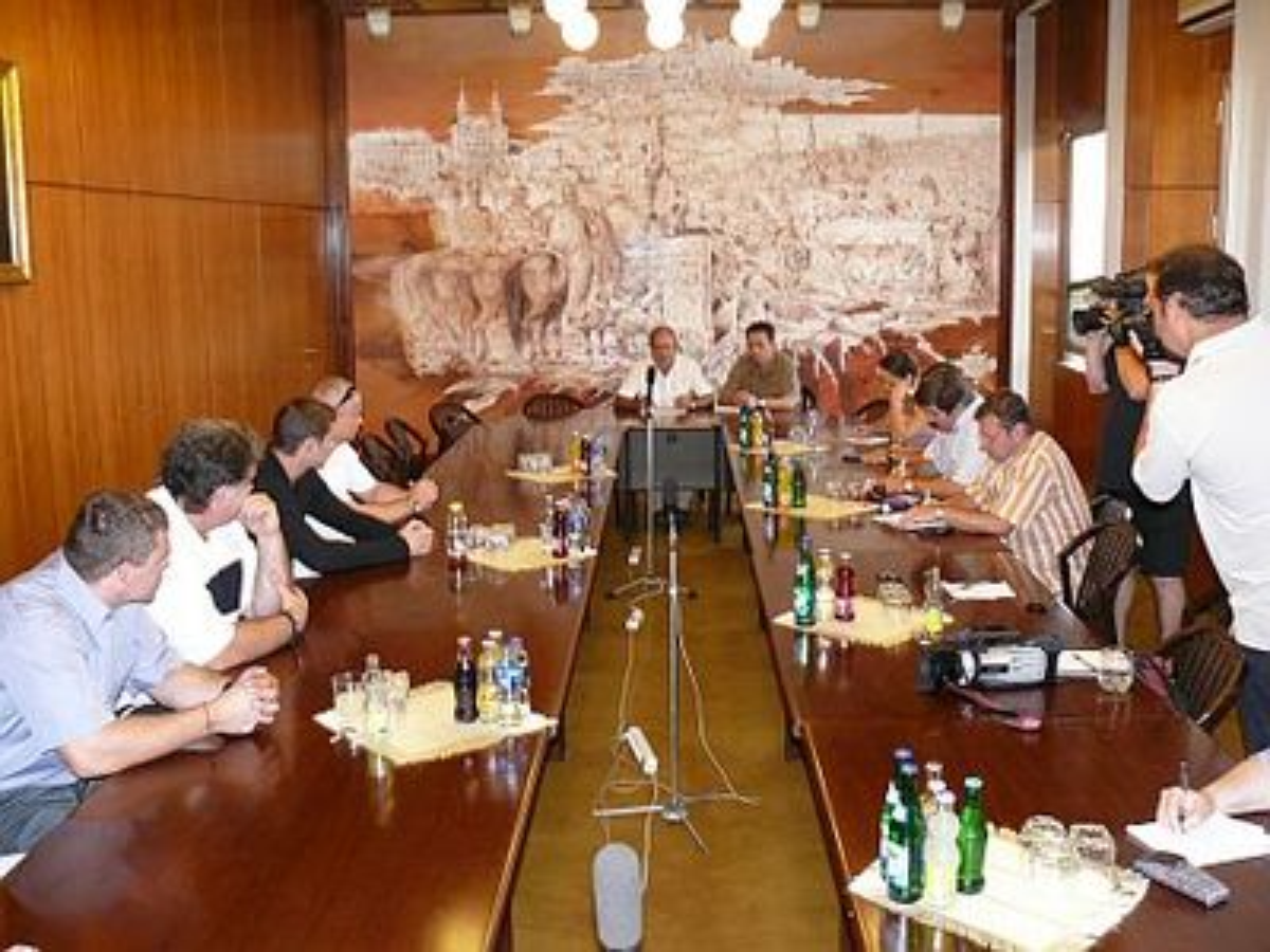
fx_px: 1284
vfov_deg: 40.7
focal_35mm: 35
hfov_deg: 52.6
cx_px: 635
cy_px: 476
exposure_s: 1/30
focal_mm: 7.4
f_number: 2.8
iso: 250
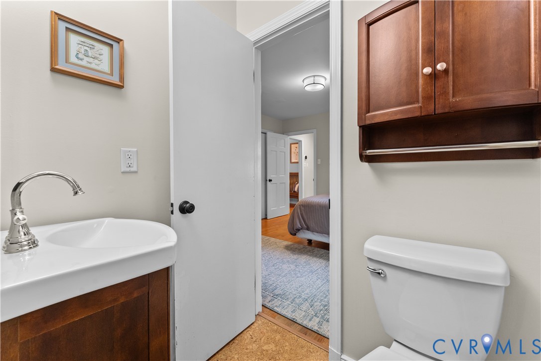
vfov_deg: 81.2
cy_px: 180
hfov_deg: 104.3
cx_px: 270
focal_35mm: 14
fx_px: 210
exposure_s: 1/10
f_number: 9
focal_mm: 14
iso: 800
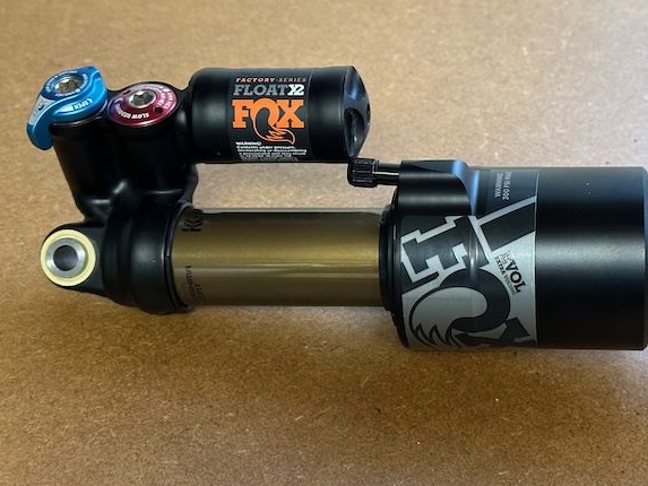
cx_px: 447
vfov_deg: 21.9
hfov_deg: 28.7
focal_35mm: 67
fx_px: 1254
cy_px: 205
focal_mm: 6.86
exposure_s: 1/33
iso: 500
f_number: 1.78
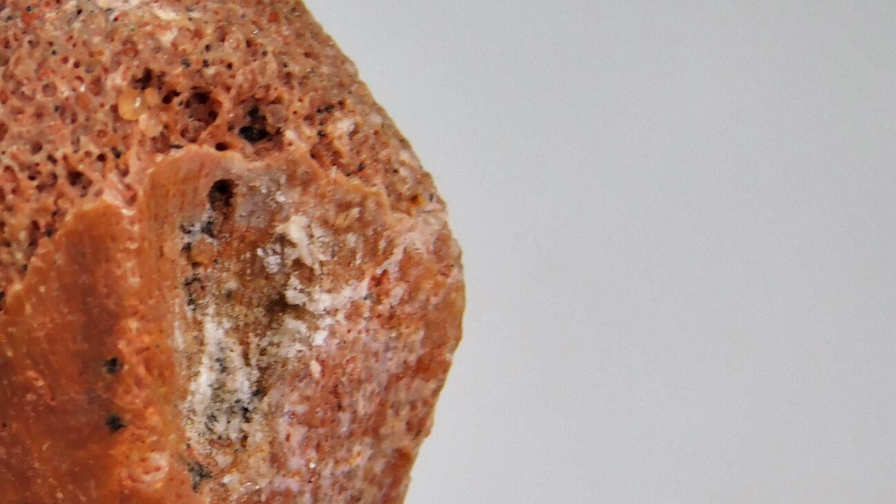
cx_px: 55
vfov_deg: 2.4
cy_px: 365
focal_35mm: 500
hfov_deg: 4.3
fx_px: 11880
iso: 125
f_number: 5.6
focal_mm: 41.3
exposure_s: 1/200
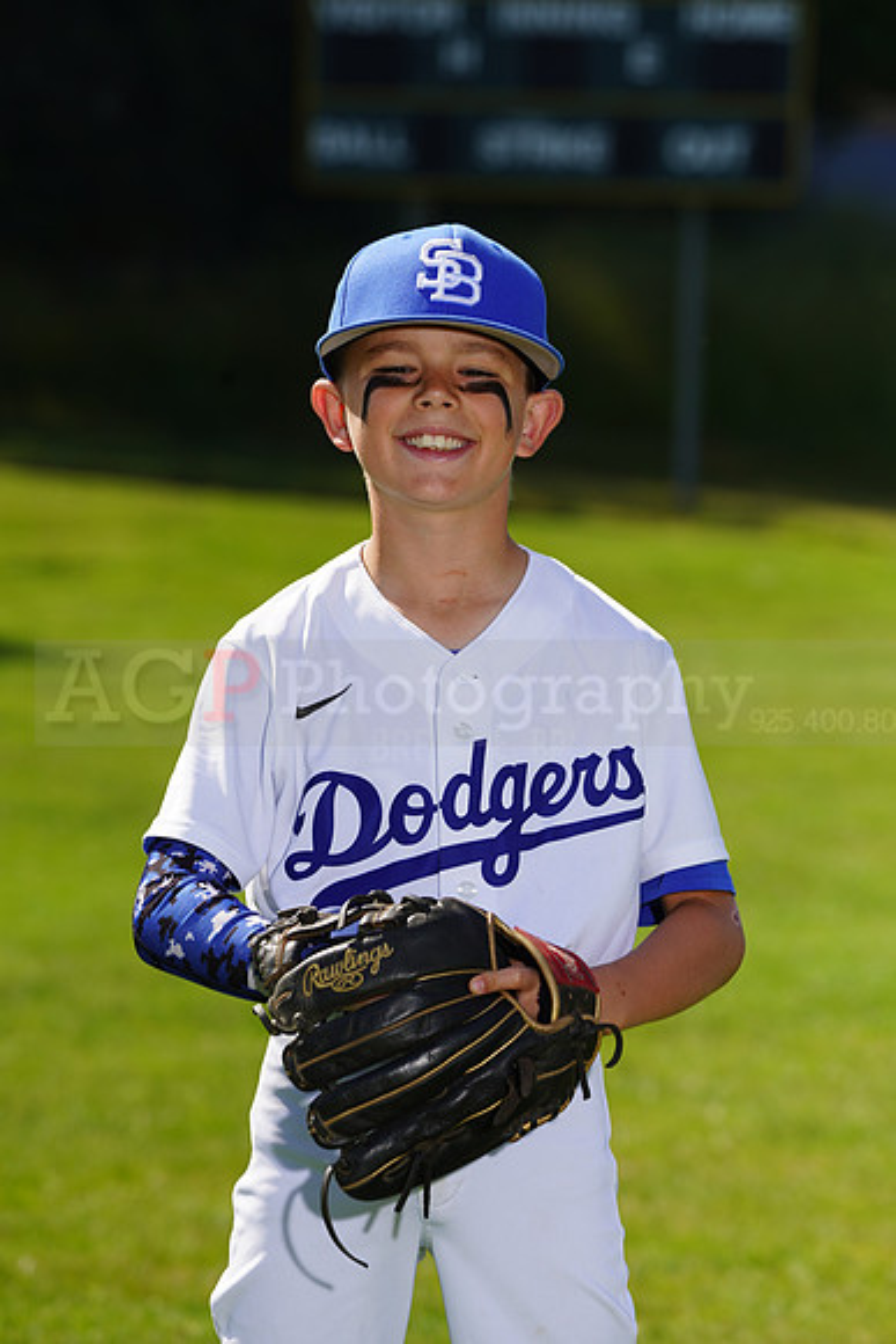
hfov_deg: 6.6
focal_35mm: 209
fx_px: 7797
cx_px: 448
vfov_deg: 9.8
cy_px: 672
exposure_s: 1/250
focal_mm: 209
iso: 100
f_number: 8
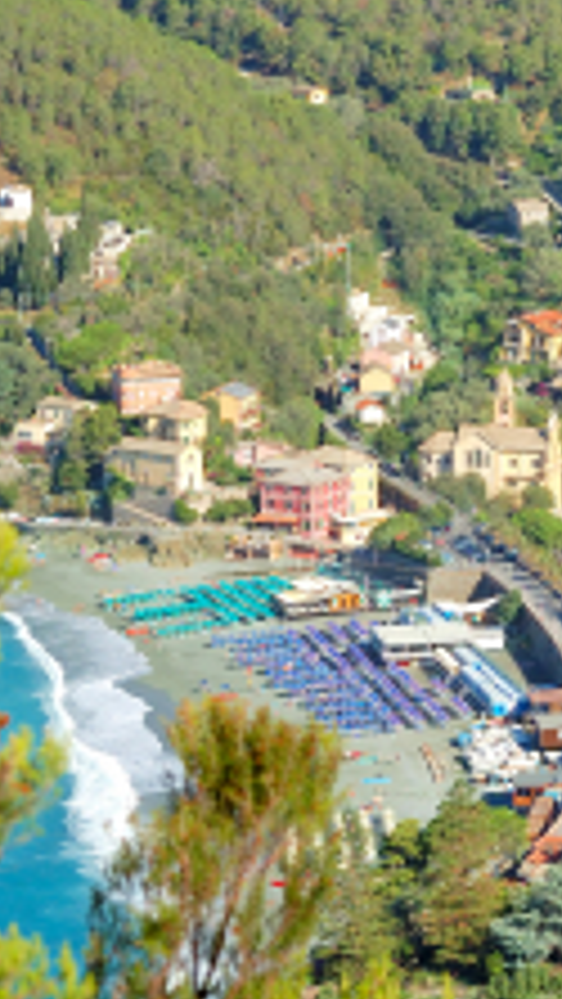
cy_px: 486
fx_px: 3971
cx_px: 892
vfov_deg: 14.3
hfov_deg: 7.9
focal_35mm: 150
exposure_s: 1/350
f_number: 9.5
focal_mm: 50
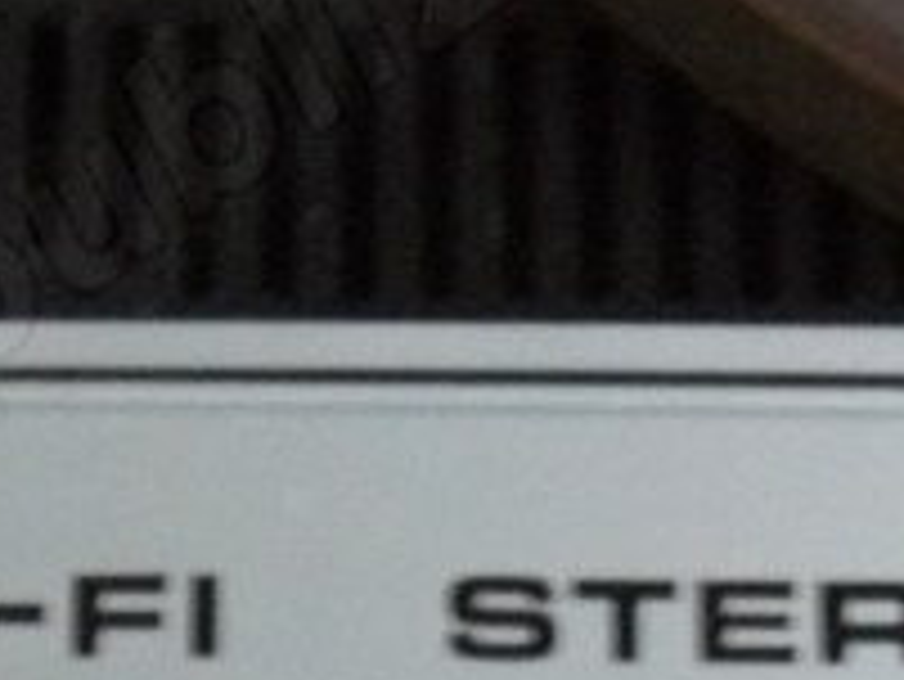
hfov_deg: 10.9
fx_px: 4677
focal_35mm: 179
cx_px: -153
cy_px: 1243
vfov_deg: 8.0
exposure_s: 1/2
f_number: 2.8
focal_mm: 6
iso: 400
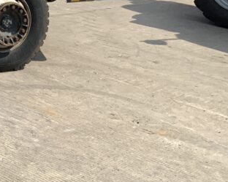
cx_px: -124
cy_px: -95
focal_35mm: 93
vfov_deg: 15.2
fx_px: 627
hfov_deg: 18.1
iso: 16
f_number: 1.8
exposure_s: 1/1626
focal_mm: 3
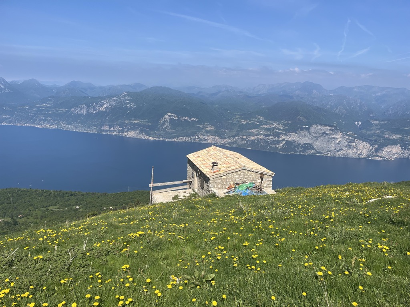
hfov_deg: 67.3
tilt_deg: -12.6
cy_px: 154
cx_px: 205
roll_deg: -0.3
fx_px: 308
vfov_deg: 53.1
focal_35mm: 26
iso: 50
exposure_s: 1/3876
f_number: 1.6
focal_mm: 5.1
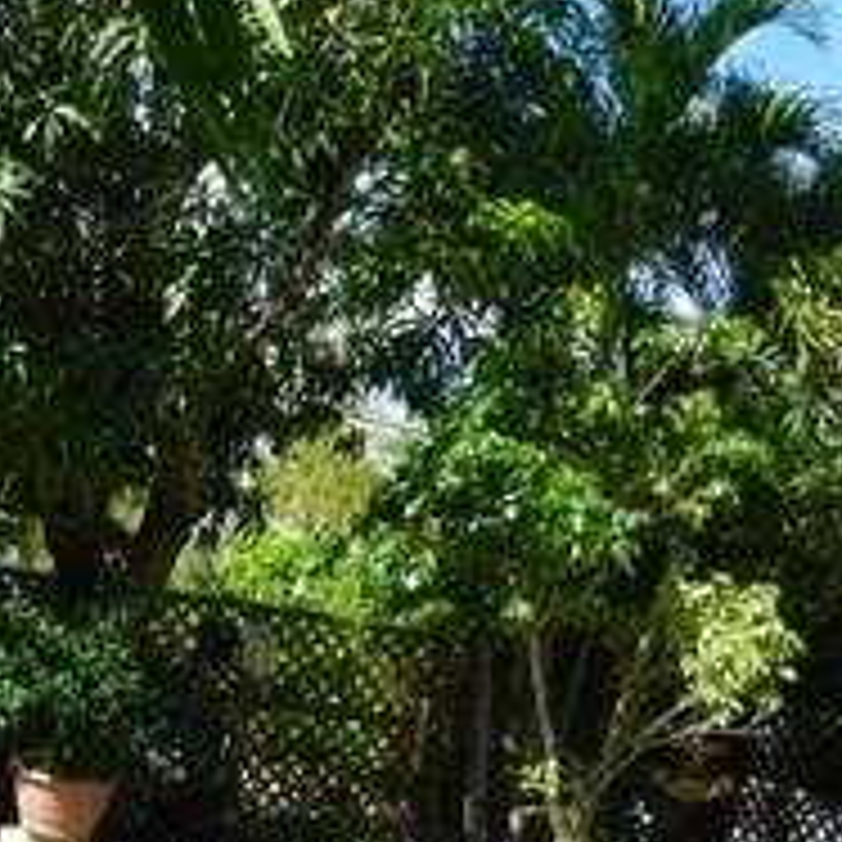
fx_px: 1459
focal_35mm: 53
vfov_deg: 31.2
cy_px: 693
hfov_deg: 31.9
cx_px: 275
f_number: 3.5
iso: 160
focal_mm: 4.5
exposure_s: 1/1000
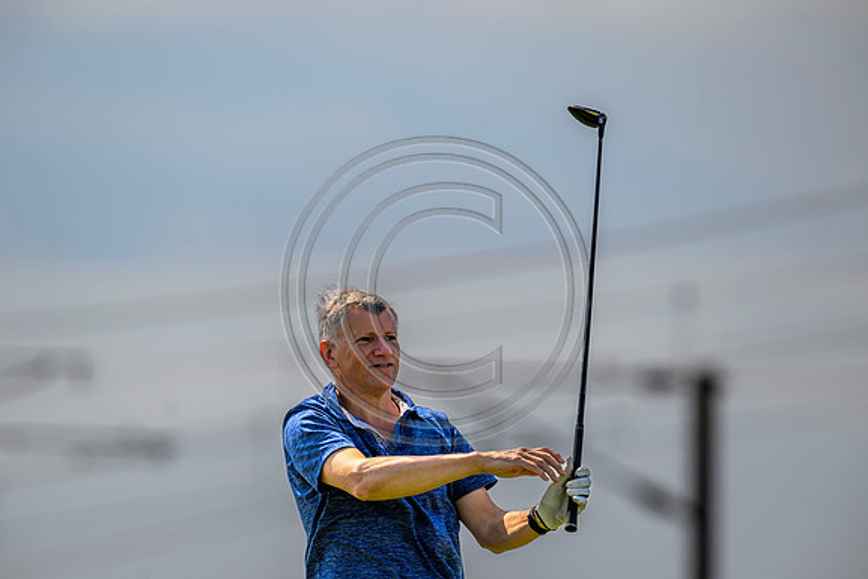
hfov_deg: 5.1
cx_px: 435
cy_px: 290
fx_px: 9694
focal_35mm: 402
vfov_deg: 3.4
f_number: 4
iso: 500
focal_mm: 400
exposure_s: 1/3200
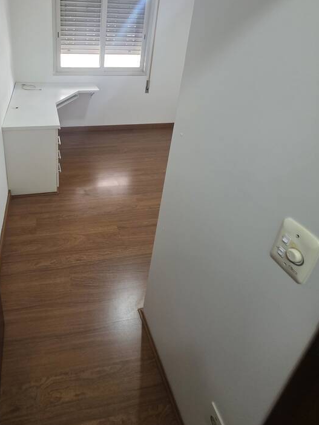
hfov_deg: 63.2
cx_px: 91
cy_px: 131
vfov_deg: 78.2
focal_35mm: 20
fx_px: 246
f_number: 1.9
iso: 250
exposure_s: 1/60
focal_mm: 2.2
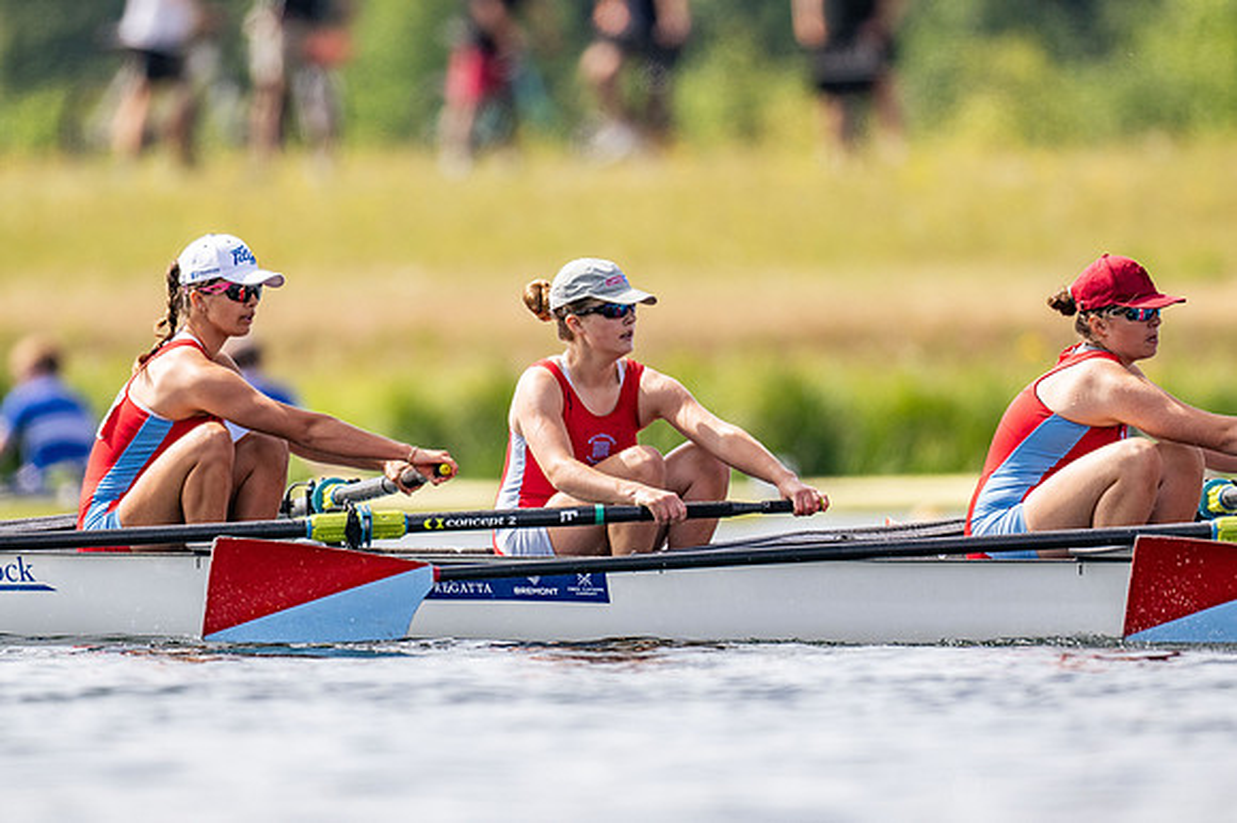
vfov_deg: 1.5
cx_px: 618
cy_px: 412
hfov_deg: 2.3
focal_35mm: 900
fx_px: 30906
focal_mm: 600
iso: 200
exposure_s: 1/2500
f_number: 4
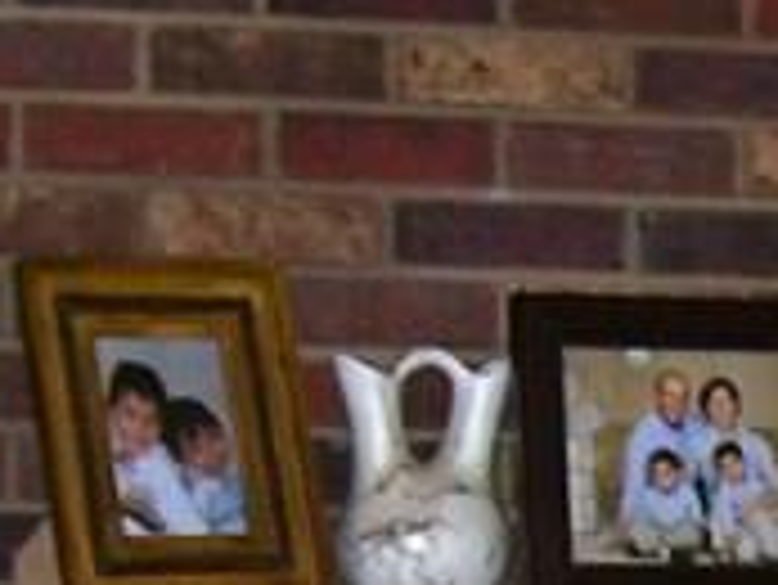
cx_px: 958
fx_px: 4925
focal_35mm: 219
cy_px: 1328
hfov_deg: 8.9
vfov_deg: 6.5
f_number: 2.7
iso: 80
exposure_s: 1/60
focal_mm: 6
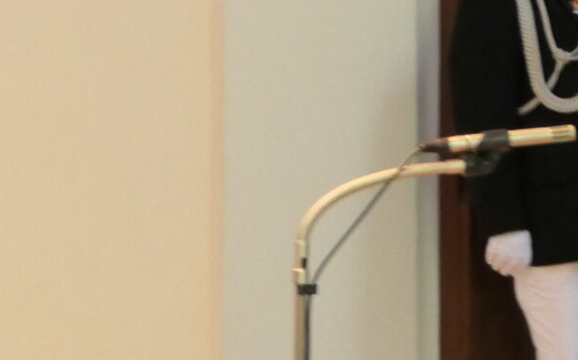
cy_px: -24
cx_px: 884
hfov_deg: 6.7
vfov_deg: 4.2
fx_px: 4880
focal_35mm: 310
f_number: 3.9
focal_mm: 26.2
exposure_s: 1/25
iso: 1600
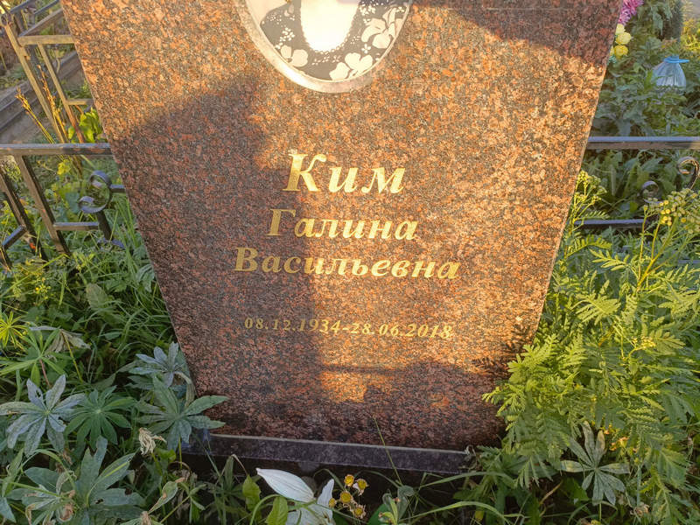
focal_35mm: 25
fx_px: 506
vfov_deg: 54.9
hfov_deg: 69.4
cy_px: 262
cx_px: 350
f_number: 1.69
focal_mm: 4.76
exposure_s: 1/197
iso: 110
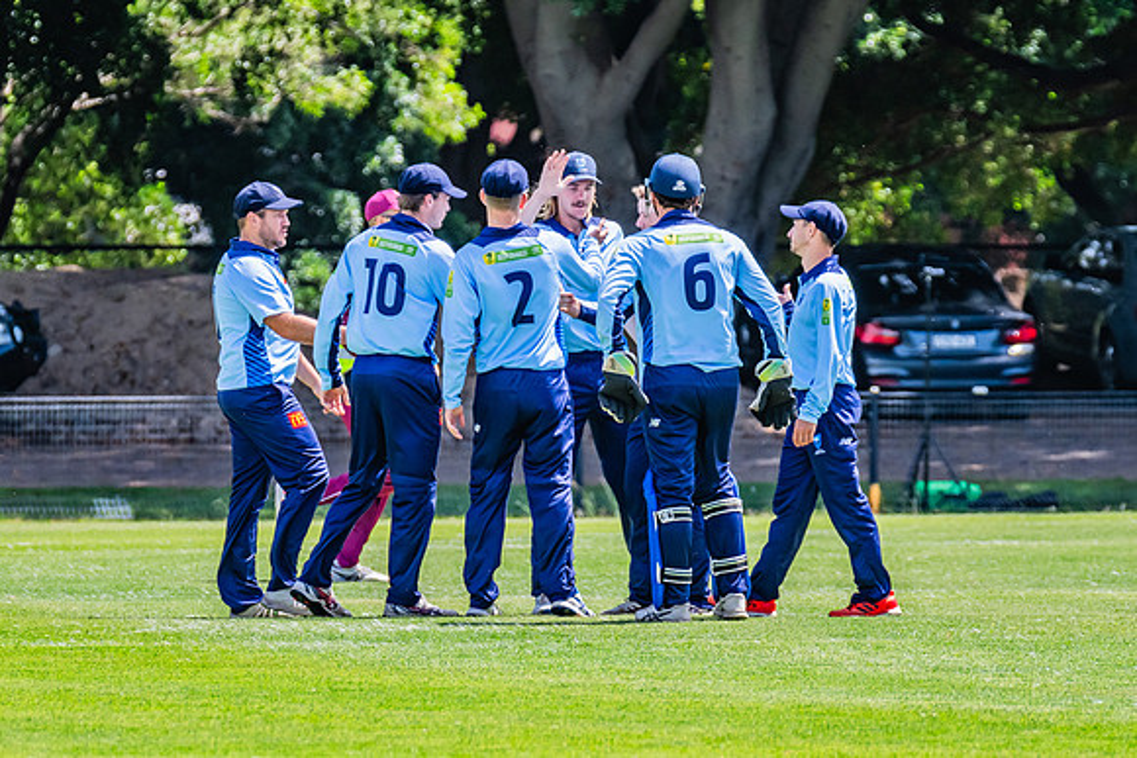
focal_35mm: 558
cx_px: 497
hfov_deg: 3.7
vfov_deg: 2.5
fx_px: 17612
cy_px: 422
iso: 800
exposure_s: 1/1250
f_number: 8
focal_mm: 380
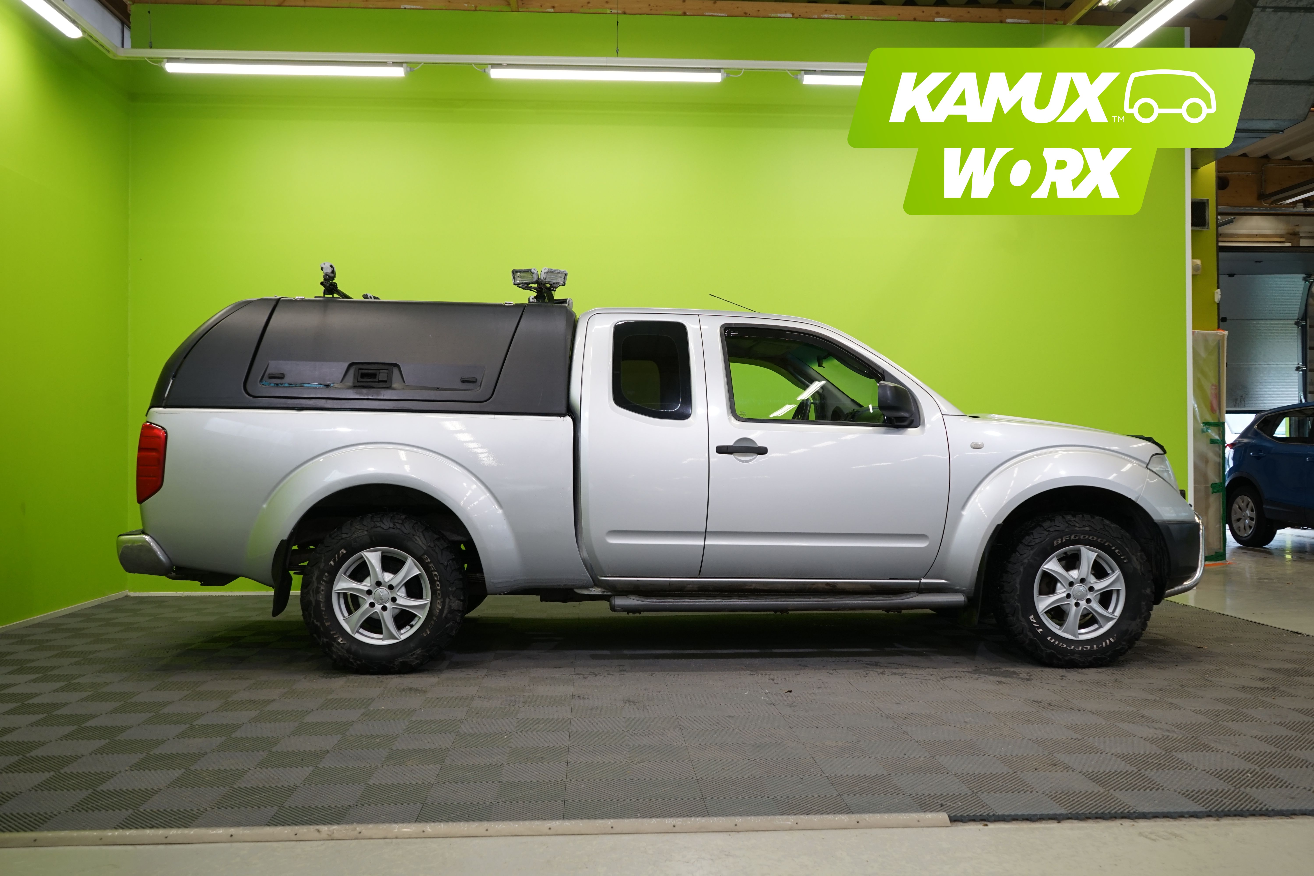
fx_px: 1095
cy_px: 438
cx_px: 657
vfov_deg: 43.6
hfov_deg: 61.9
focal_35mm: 30
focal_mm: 30
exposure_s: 1/40
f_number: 6.3
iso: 640
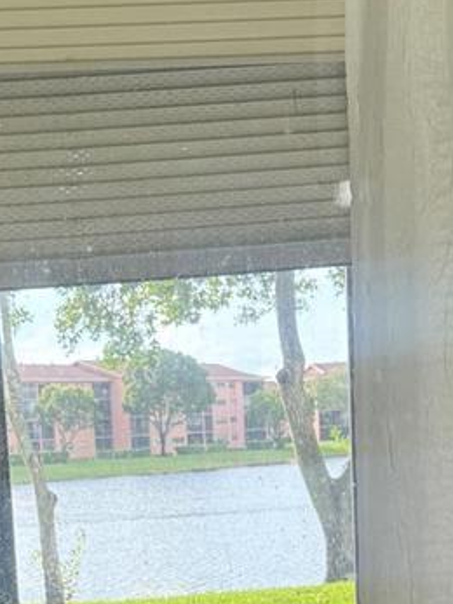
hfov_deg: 17.8
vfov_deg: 22.4
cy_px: 648
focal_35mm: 83
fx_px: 1449
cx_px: 181
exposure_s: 1/127
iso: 50
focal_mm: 6.76
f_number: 1.78
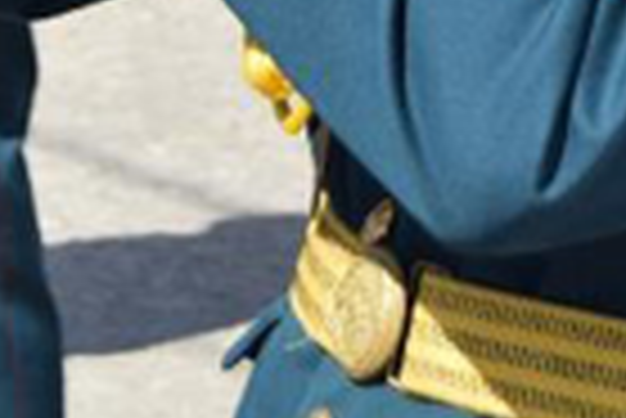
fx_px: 6458
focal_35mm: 371
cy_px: -661
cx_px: 119
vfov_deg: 3.6
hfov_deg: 5.5
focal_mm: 46
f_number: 5.3
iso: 100
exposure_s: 1/500
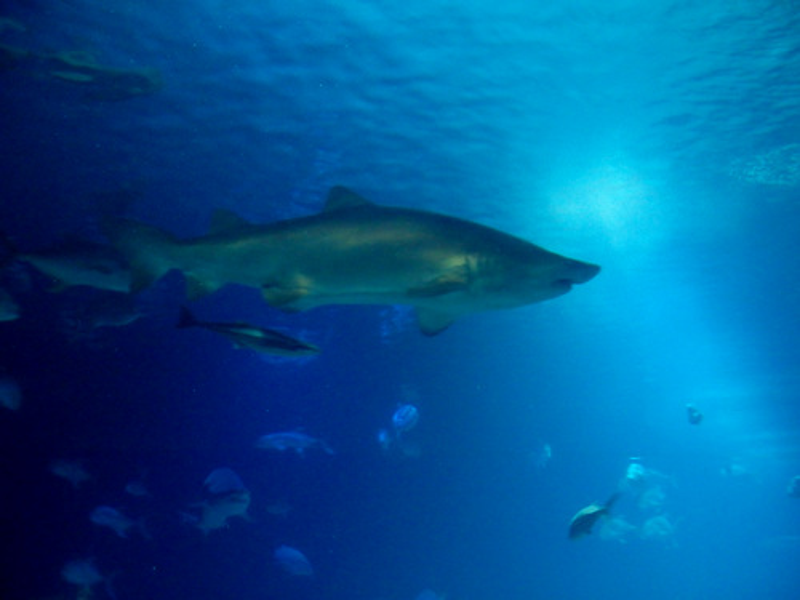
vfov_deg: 33.6
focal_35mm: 43
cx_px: 400
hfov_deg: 43.9
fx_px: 994
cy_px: 300
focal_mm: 7.7
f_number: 4.8
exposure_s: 1/10
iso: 1250
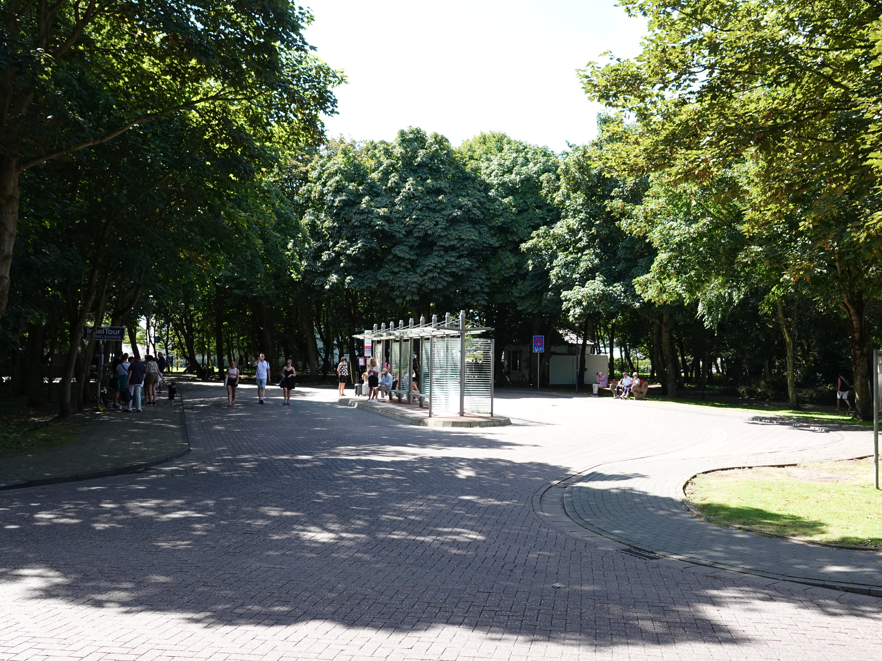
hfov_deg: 53.9
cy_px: 327
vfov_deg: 41.8
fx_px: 866
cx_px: 473
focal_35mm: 34
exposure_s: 1/250
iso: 100
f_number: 3.2
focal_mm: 11.51
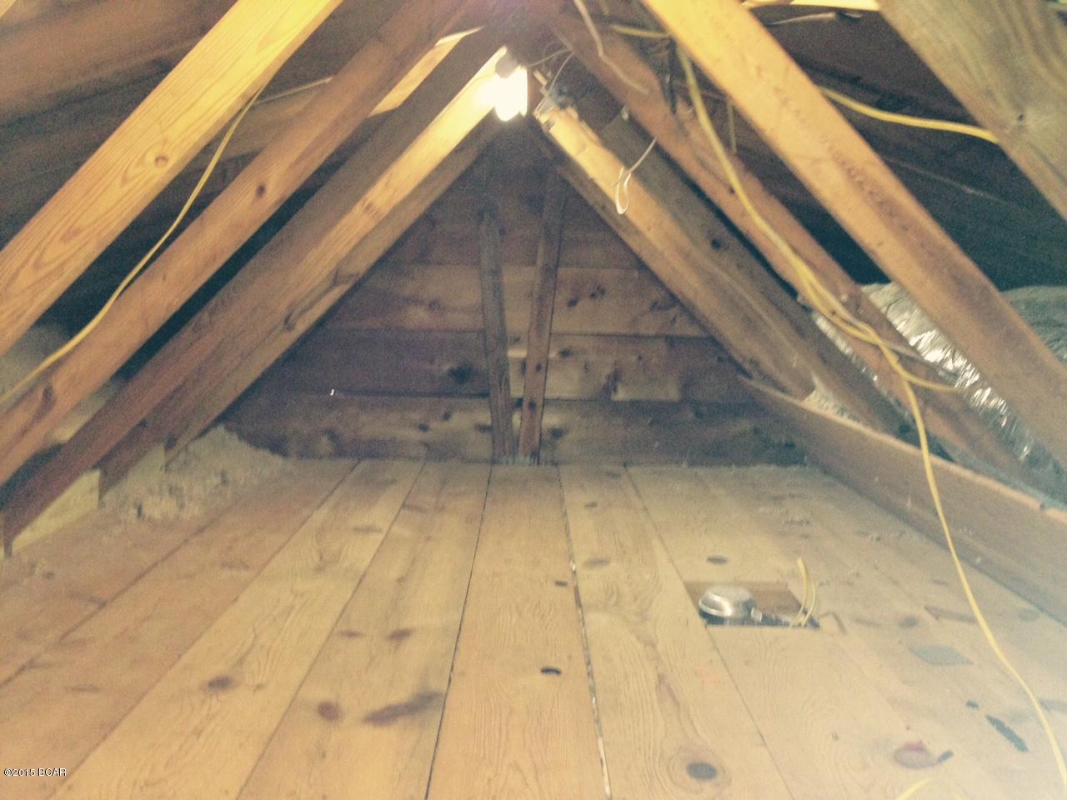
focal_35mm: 33
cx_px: 534
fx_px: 1017
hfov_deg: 55.4
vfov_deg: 42.9
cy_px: 400
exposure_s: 1/16
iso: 200
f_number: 2.4
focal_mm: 4.12
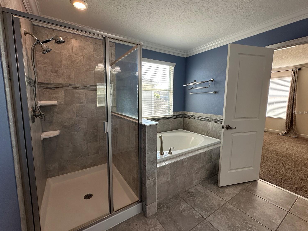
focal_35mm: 15
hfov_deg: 98.1
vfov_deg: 81.7
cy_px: 113
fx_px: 133
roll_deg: +0.0
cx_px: 147
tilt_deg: -6.2
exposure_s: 1/120
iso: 80
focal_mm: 2.22
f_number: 2.2
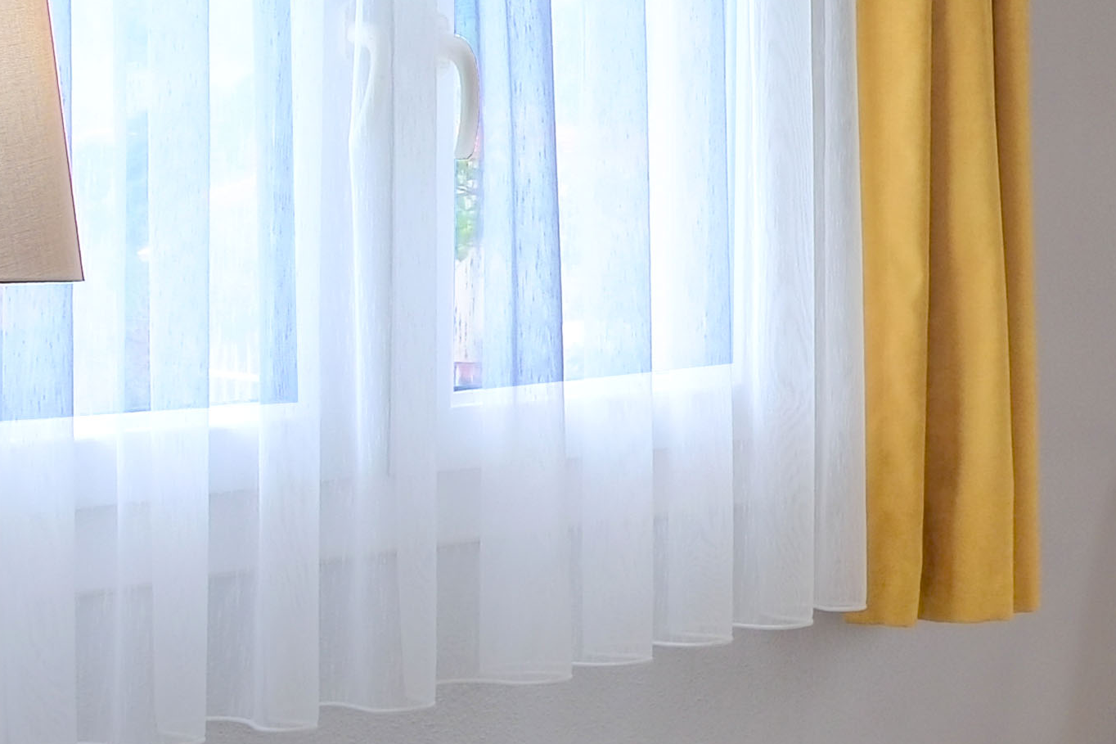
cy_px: 224
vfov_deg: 16.0
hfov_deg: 21.4
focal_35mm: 85
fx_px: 2634
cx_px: 1494
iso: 125
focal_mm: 10
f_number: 8
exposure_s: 1/3
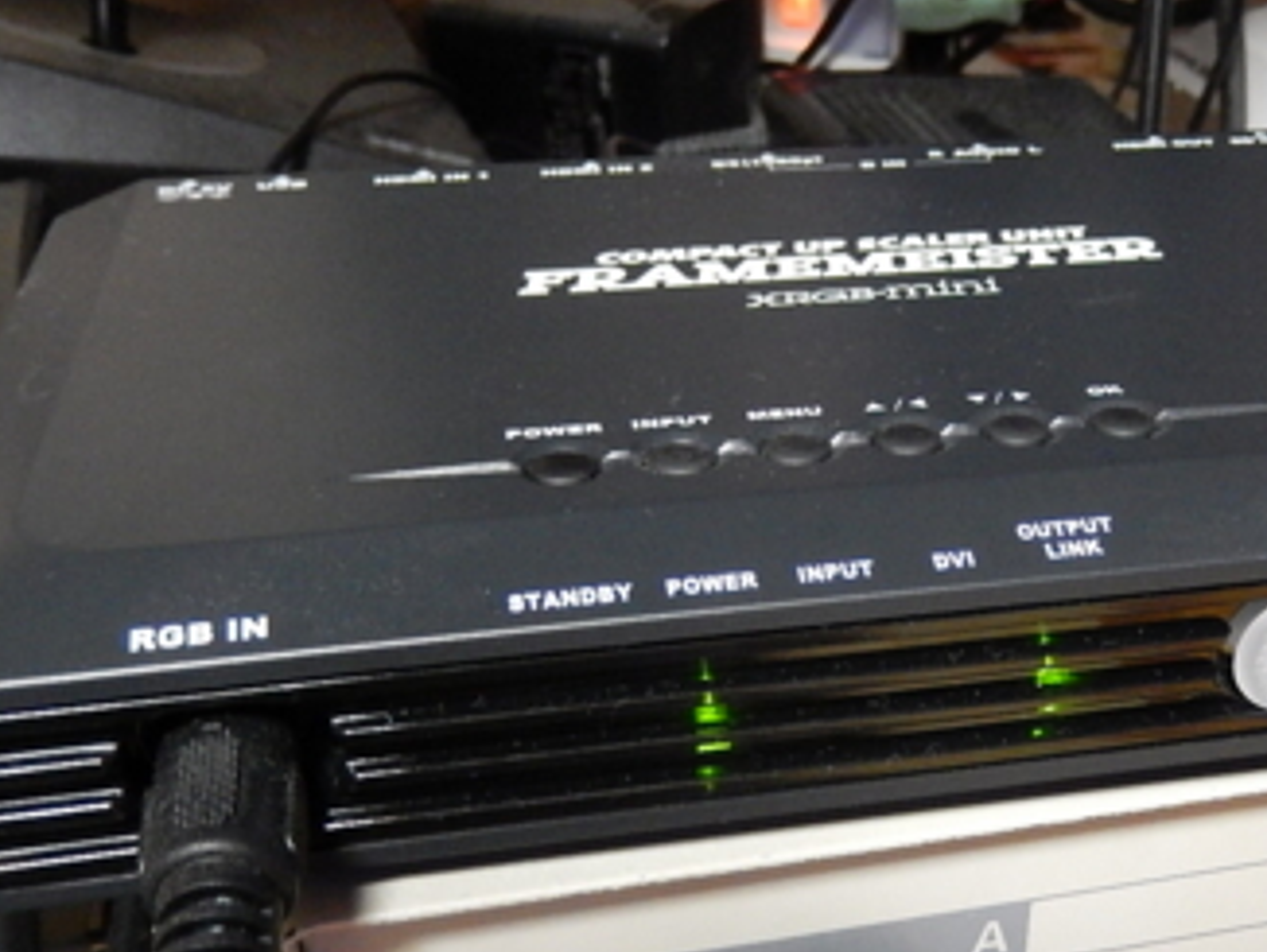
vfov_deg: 31.1
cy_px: 688
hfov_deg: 40.6
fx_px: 1685
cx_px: 867
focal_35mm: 46
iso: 800
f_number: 3.4
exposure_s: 1/8
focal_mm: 4.5
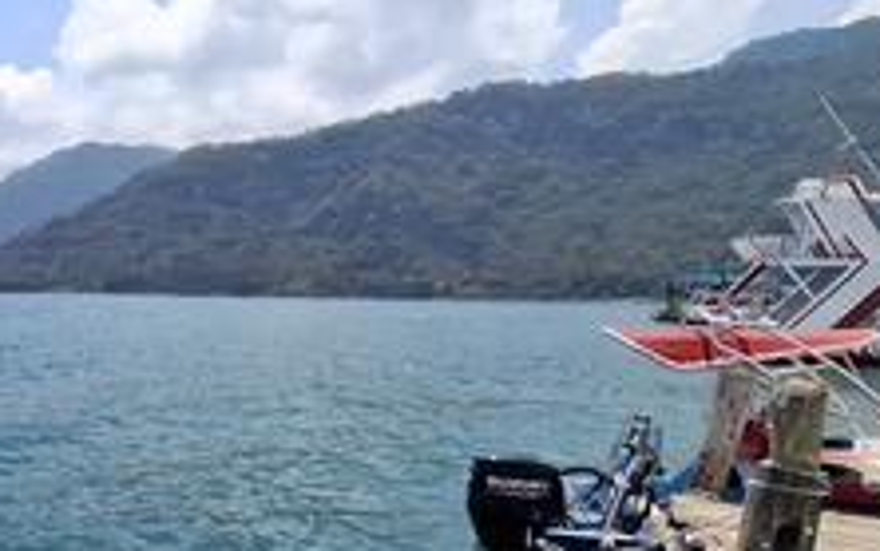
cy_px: 422
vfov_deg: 39.4
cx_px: 91
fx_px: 744
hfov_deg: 53.7
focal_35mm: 31
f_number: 2.2
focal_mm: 1.74
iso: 40
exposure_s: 1/1592
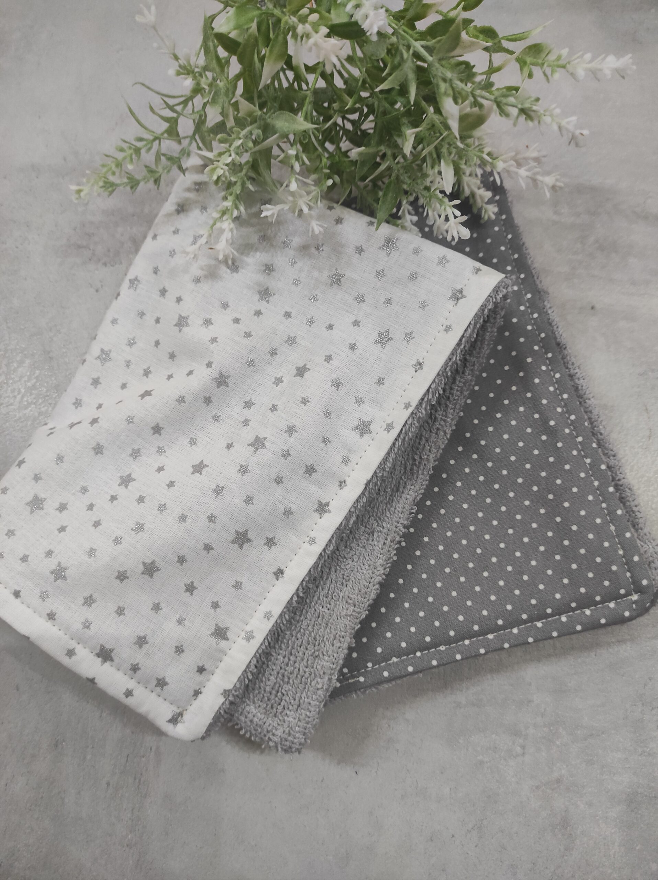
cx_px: 329
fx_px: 635
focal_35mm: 25
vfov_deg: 69.4
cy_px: 440
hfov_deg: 54.8
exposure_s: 1/33
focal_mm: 5.43
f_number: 1.89
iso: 777
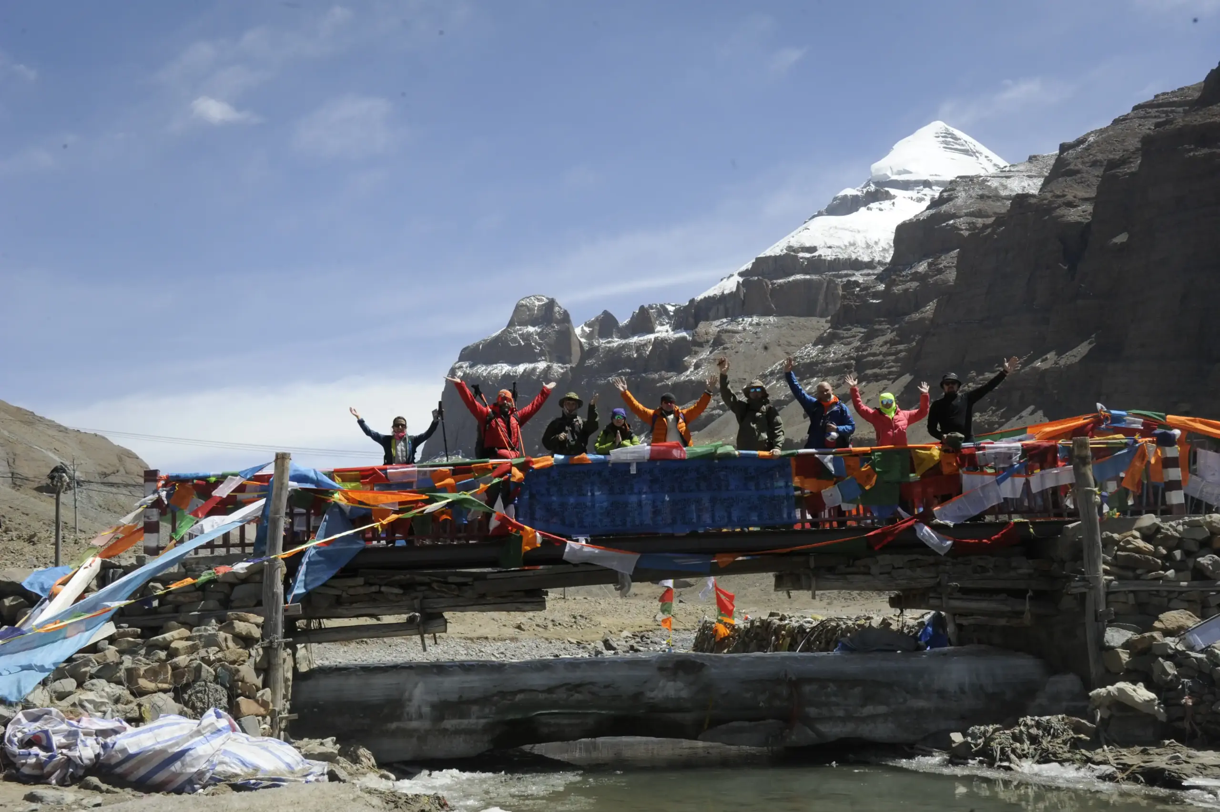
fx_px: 1524
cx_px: 610
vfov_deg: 29.8
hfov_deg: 43.6
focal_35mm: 45
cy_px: 406
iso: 1250
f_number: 16
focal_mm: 45
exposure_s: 1/1000
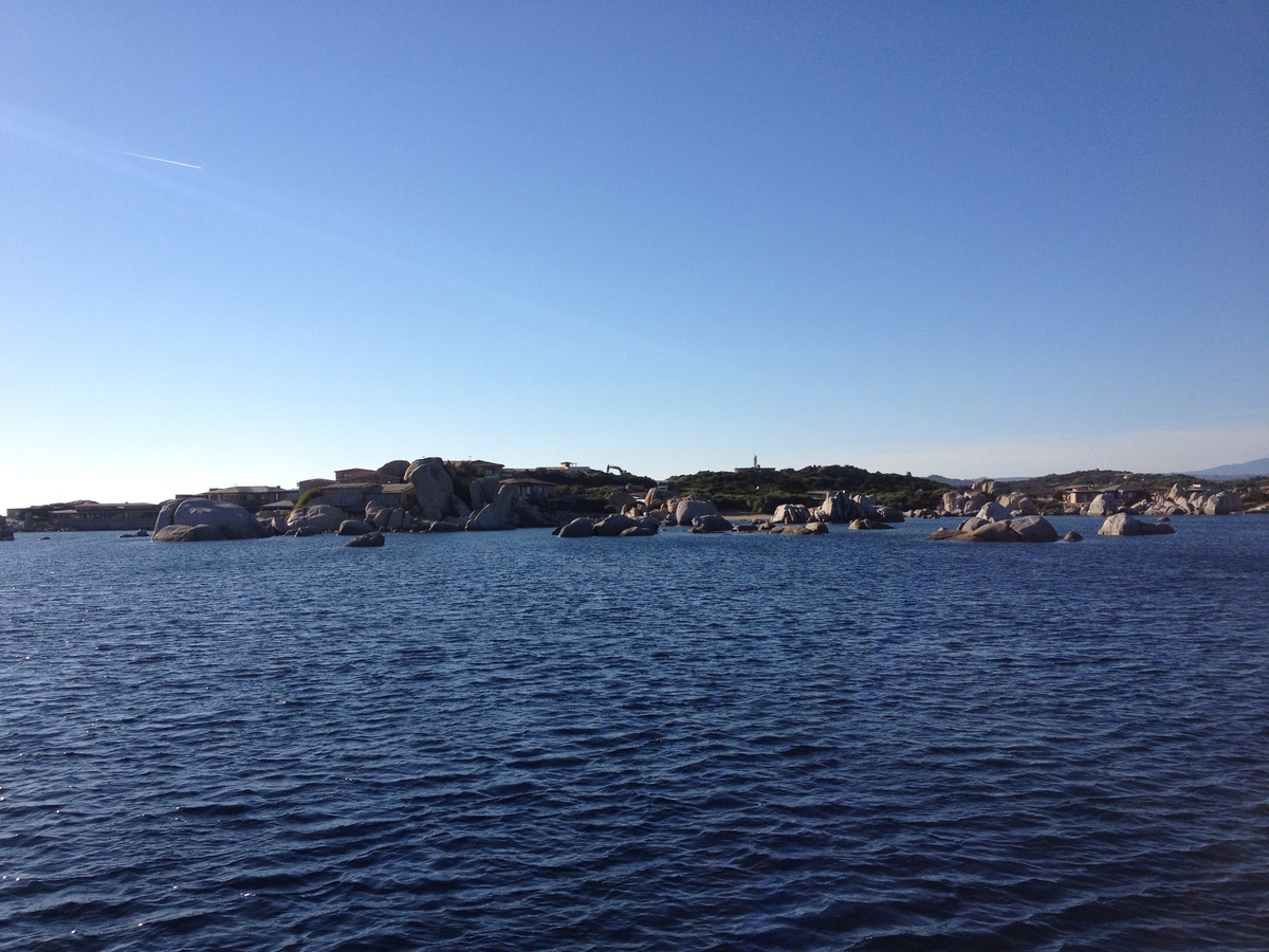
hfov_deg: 52.6
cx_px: 634
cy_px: 476
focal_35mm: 35
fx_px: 1283
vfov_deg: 40.7
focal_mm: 4.28
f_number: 2.4
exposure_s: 1/2513
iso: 64
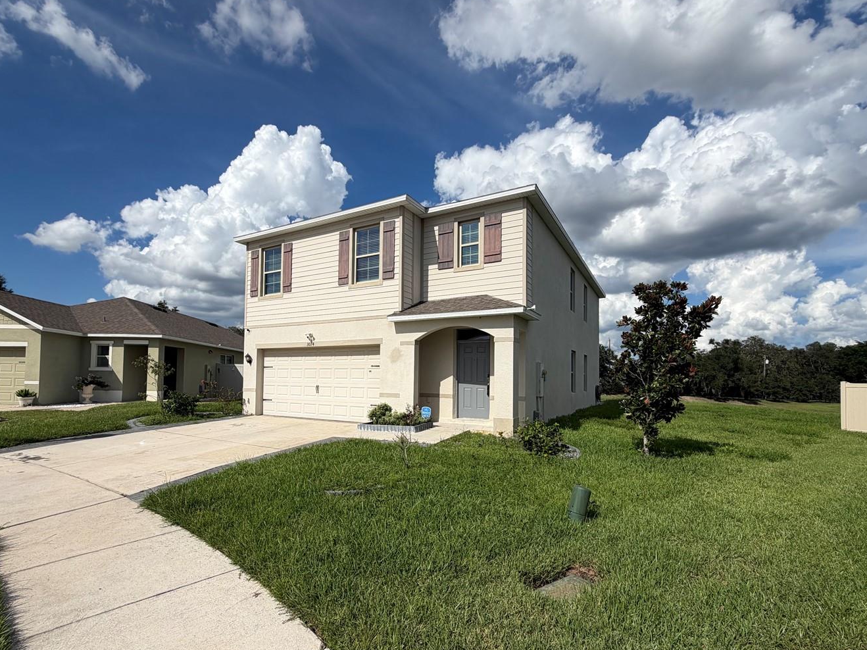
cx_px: 408
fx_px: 426
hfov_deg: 90.9
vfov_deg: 74.4
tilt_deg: +0.7
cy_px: 366
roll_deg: -0.5
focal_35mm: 17
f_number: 2.2
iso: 20
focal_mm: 2.22
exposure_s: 1/1848
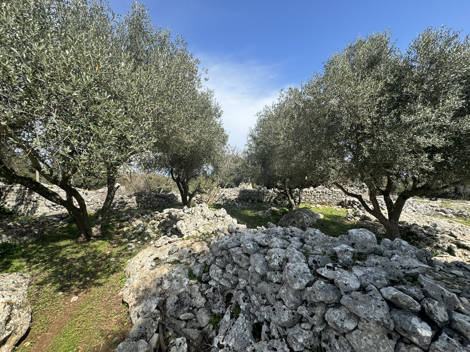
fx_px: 190
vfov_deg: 85.7
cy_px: 176
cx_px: 235
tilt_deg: +0.3
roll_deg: +1.3
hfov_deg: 102.1
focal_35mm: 14
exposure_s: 1/1063
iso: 40
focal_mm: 2.22
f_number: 2.2
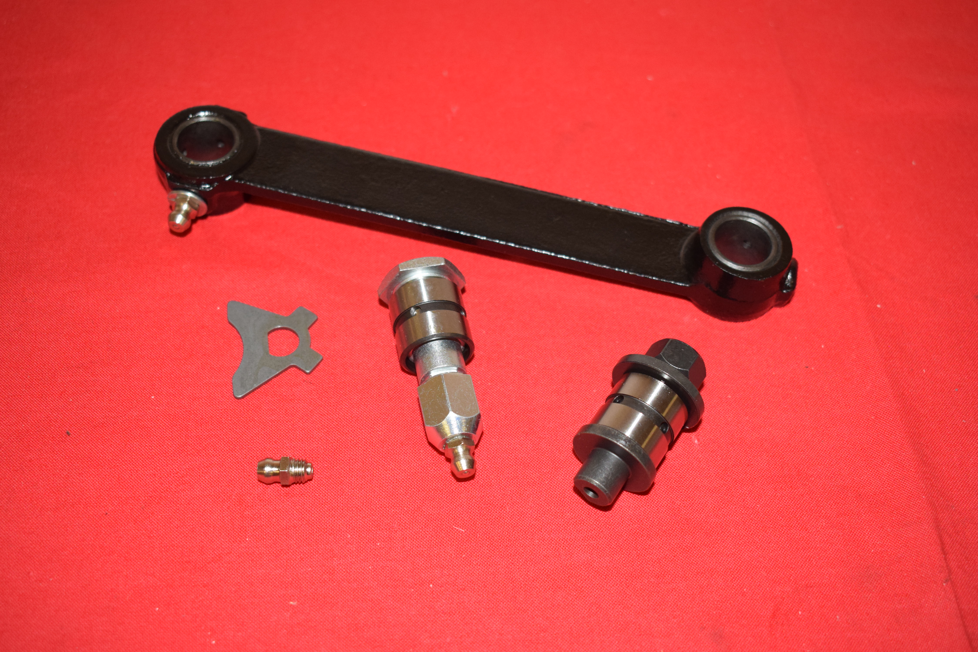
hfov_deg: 43.6
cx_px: 489
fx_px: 1223
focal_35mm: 45
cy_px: 326
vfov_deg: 29.9
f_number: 5
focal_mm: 30
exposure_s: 1/200
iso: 1250
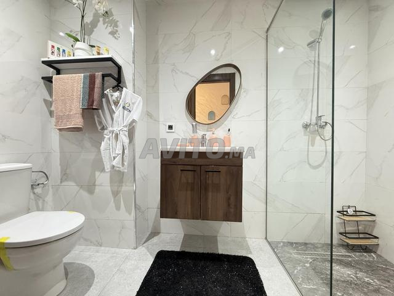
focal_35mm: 14
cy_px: 148
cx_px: 197
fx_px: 159
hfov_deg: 102.1
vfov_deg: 85.7
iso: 400
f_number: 2.2
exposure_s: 1/50
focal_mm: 2.22
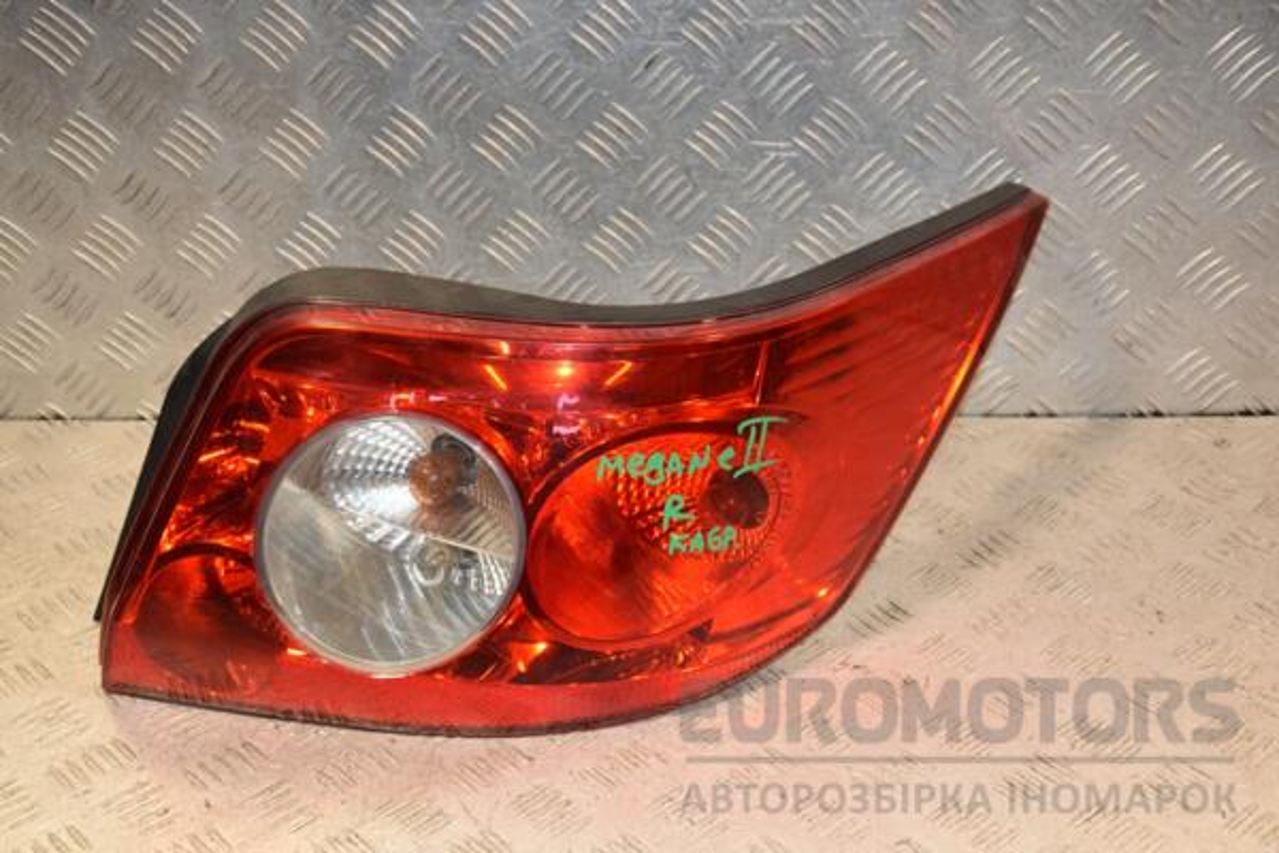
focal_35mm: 52
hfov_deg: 37.9
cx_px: 640
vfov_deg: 25.8
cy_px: 426
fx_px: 1865
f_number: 5.6
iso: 800
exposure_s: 1/200
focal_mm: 35
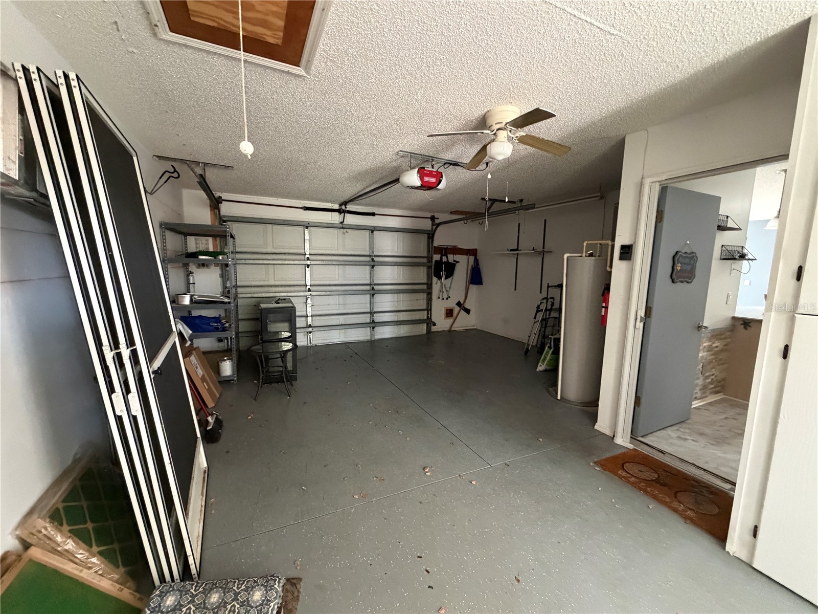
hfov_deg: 102.1
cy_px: 307
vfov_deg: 85.7
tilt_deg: -6.9
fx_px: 331
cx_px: 409
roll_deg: -0.1
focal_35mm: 14
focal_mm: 2.22
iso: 800
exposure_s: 1/60
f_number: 2.2
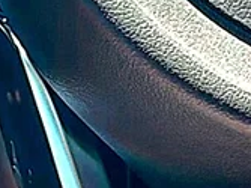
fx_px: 1275
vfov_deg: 8.0
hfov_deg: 10.4
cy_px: -186
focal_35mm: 176
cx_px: -233
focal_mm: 6.86
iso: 64
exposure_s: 1/239
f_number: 1.78
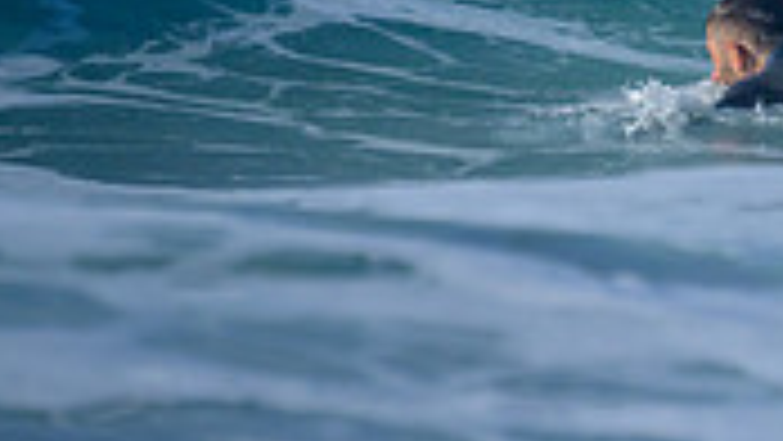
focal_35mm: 3822
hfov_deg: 0.6
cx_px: 1258
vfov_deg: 0.3
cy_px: -22
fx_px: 79377
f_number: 6.3
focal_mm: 800
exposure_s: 1/4000
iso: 640
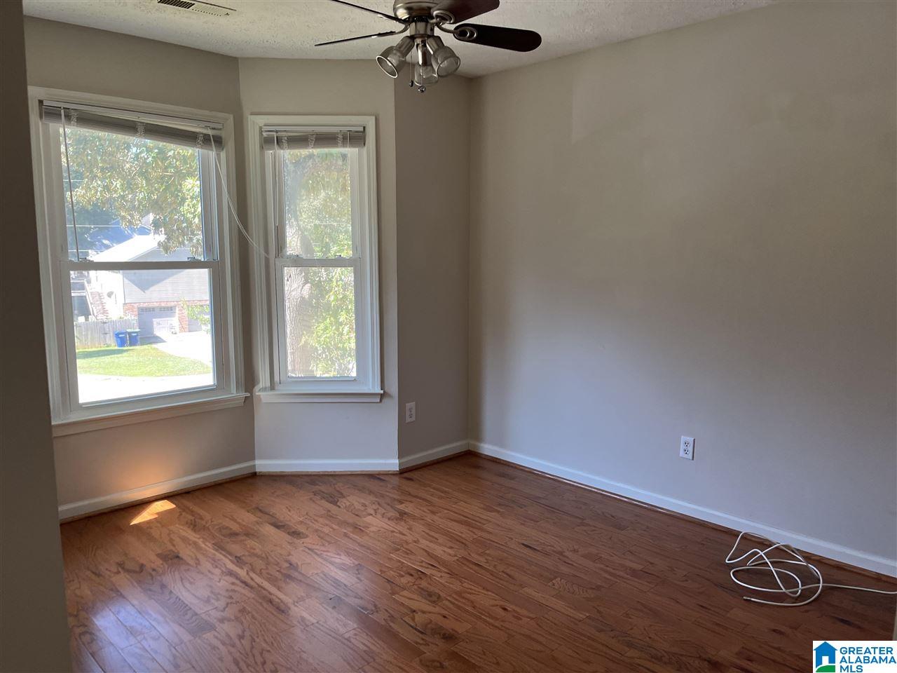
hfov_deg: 67.3
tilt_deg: -9.0
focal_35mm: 26
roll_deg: +0.5
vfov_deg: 53.1
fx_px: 674
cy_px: 336
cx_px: 448
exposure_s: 1/60
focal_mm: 5.1
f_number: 1.6
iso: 64
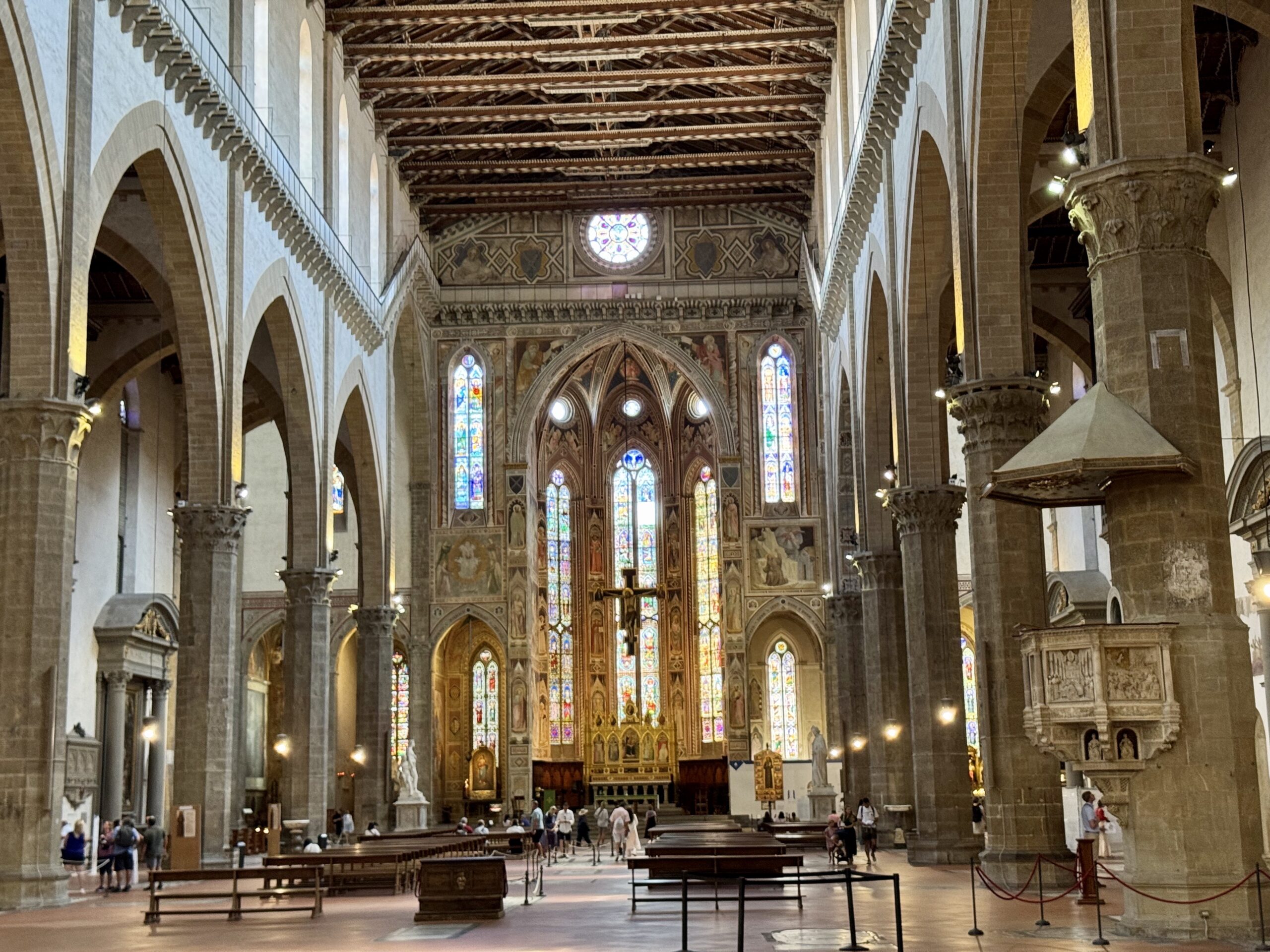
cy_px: 476
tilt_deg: +11.5
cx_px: 635
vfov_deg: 30.3
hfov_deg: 39.7
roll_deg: +1.5
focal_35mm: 48
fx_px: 1761
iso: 200
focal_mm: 6.76
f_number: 1.78
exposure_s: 1/33
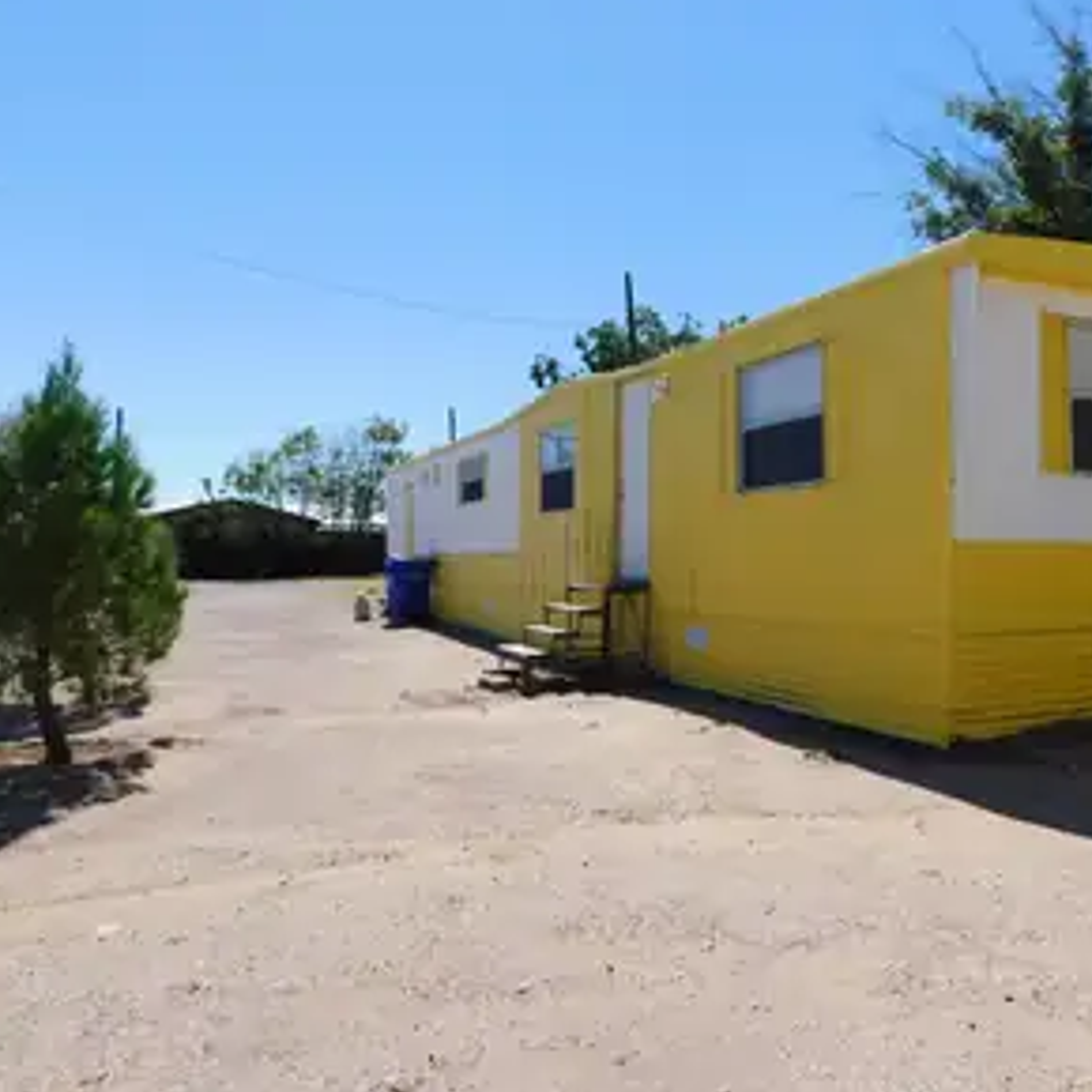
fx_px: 999
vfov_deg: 57.3
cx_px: 655
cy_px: 531
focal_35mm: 28
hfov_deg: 56.9
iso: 125
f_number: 6
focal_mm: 4
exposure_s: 1/500
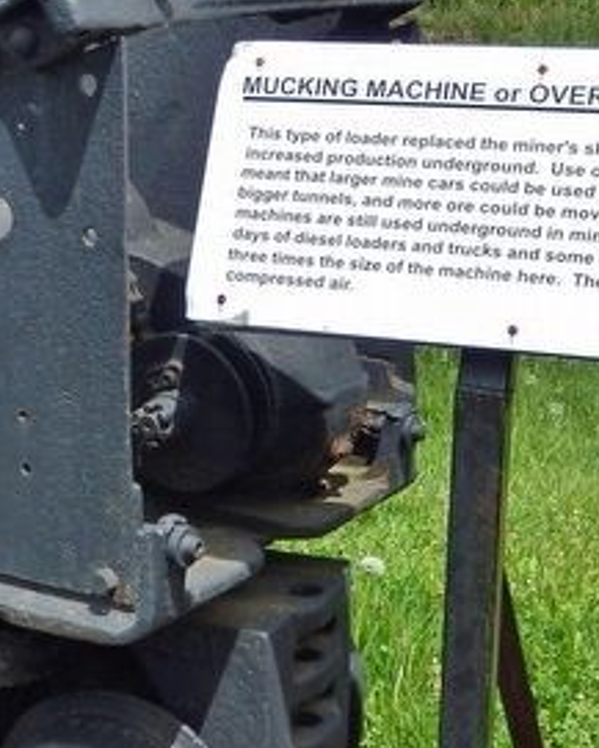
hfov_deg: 20.7
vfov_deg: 26.4
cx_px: 36
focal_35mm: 72
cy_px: 392
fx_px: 1595
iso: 125
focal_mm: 4.5
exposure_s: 1/400
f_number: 6.8
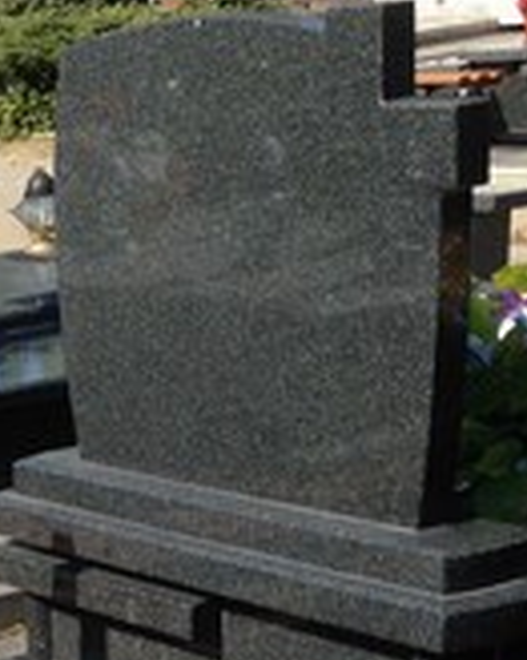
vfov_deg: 14.9
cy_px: 716
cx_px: -406
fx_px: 2459
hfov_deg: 11.4
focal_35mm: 126
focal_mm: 4.12
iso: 50
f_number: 2.4
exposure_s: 1/1232
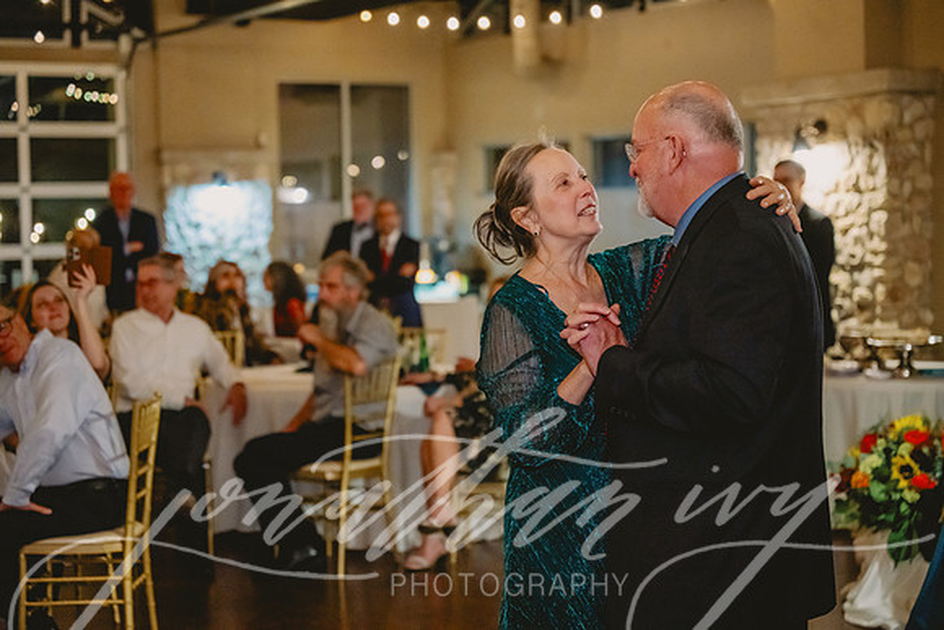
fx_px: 1836
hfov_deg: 28.8
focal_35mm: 70
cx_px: 472
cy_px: 315
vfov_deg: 19.5
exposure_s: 1/160
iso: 4000
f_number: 2.8
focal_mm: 70
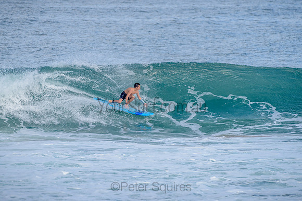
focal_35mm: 612
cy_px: 100
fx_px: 5135
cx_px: 151
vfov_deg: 2.2
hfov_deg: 3.4
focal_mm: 500
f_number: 5.6
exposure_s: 1/1250
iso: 250
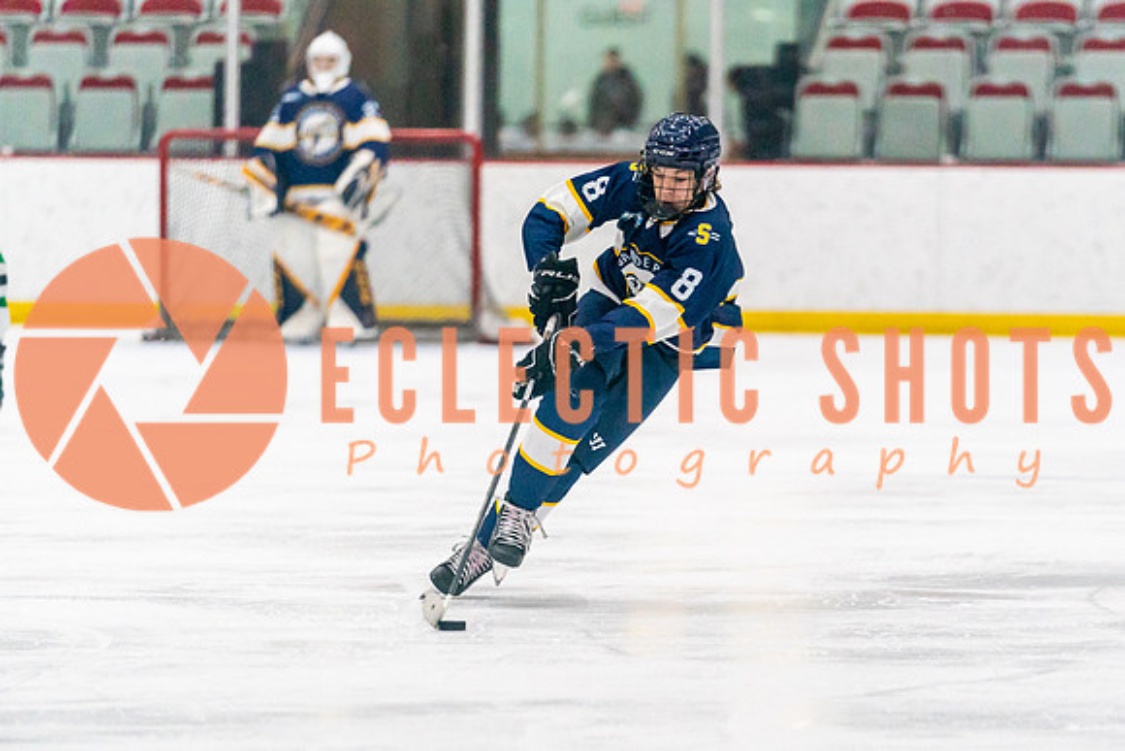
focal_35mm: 296
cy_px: 494
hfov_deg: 6.9
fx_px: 9267
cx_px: 644
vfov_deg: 4.6
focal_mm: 200
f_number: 2.8
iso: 4000
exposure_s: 1/1600
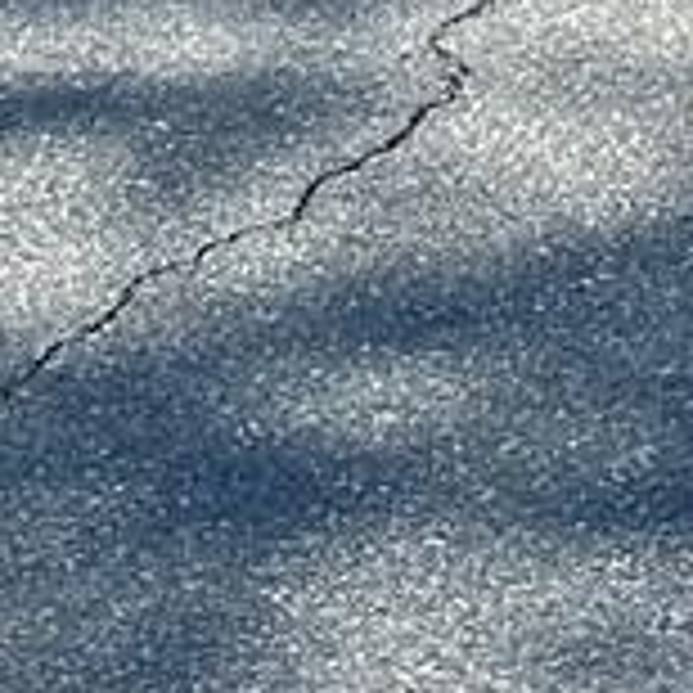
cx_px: 2002
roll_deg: -0.9
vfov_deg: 6.5
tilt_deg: +3.7
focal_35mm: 221
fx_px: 5006
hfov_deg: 7.1
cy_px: -1962
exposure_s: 1/4016
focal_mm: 6.86
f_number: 1.78
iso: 80
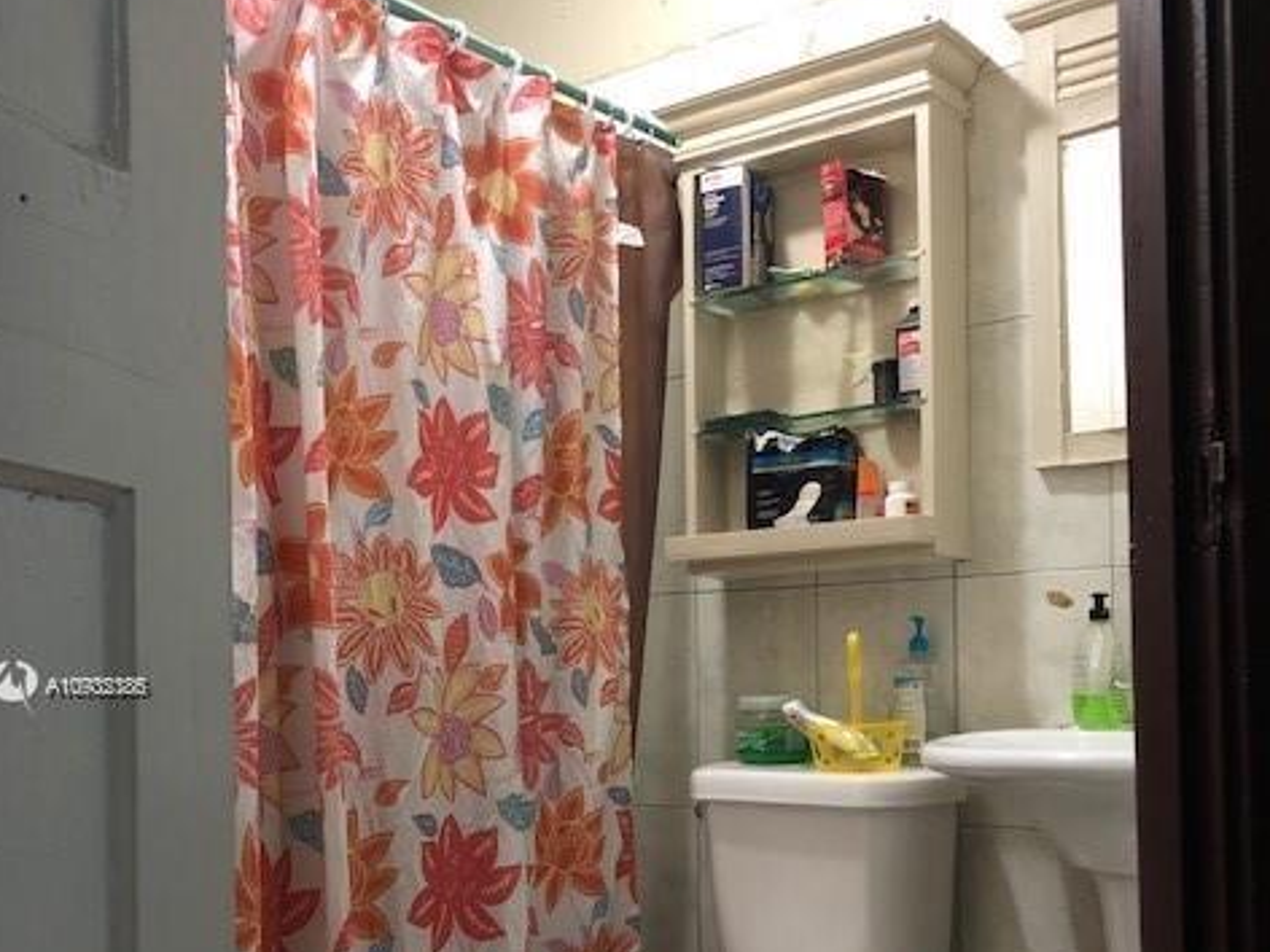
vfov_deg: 37.0
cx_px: 627
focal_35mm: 38
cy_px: 688
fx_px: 1394
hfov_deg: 49.0
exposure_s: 1/5
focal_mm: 4
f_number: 1.8
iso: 100
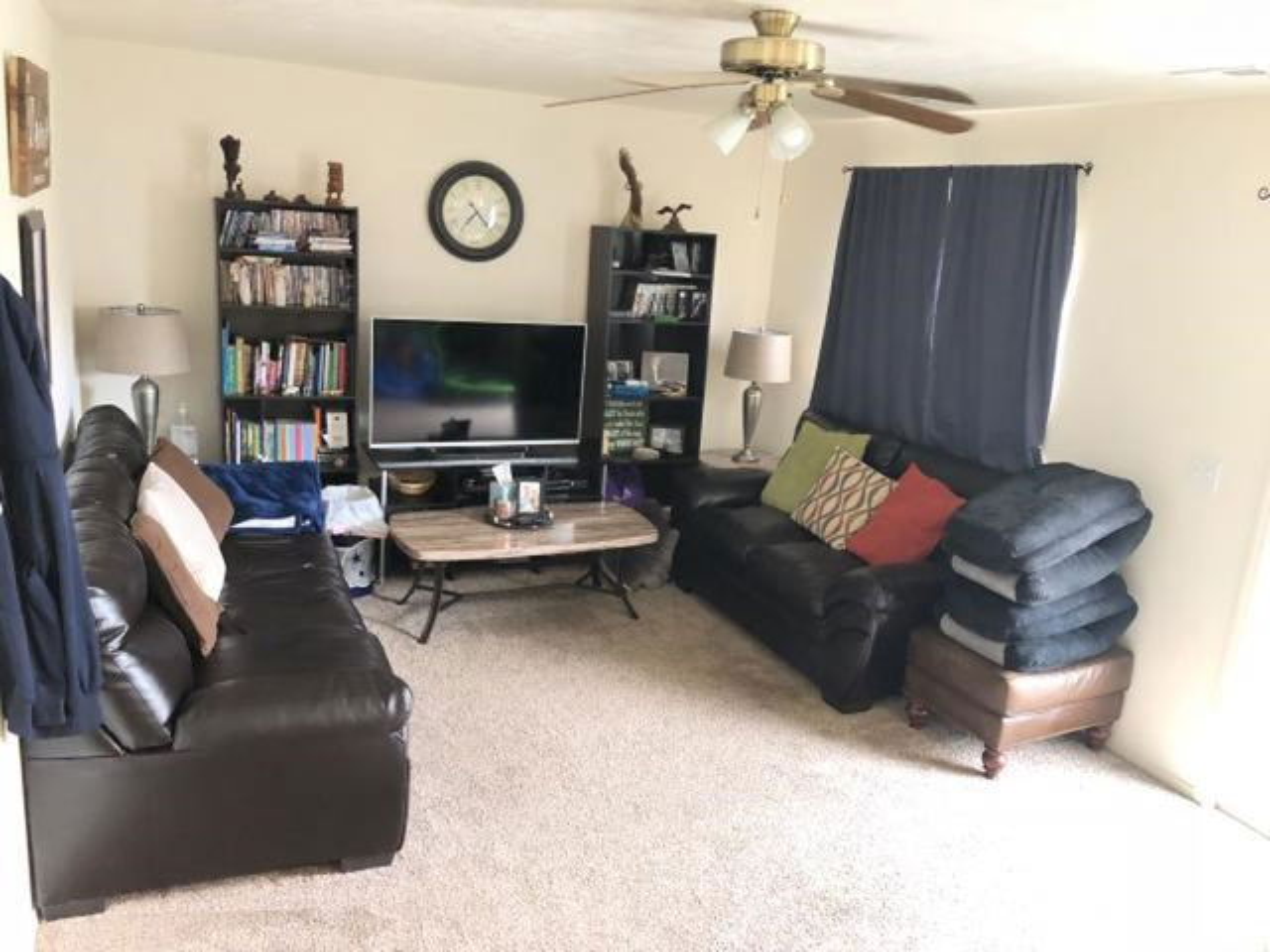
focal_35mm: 28
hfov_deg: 63.4
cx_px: 635
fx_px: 1027
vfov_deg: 49.7
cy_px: 476
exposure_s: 1/15
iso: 100
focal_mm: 4
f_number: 1.8
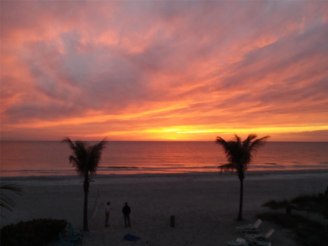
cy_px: 123
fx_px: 275
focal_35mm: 29
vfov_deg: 48.2
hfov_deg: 61.7
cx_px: 164
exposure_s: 1/30
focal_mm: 2.47
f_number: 1.9
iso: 40
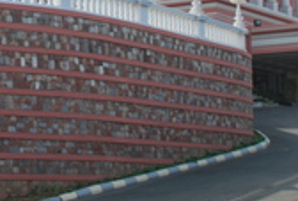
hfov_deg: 17.3
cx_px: -34
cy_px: -32
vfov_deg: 11.9
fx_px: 946
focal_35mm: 114
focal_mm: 20
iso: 100
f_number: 5
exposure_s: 1/200
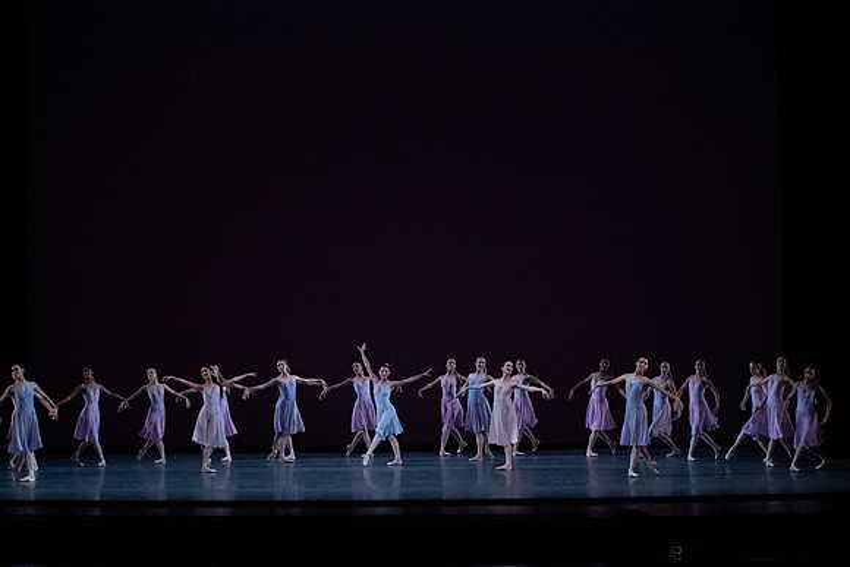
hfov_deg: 28.8
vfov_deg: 19.5
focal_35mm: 70
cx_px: 425
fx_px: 1653
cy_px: 284
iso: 12800
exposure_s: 1/400
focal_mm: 70
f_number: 13
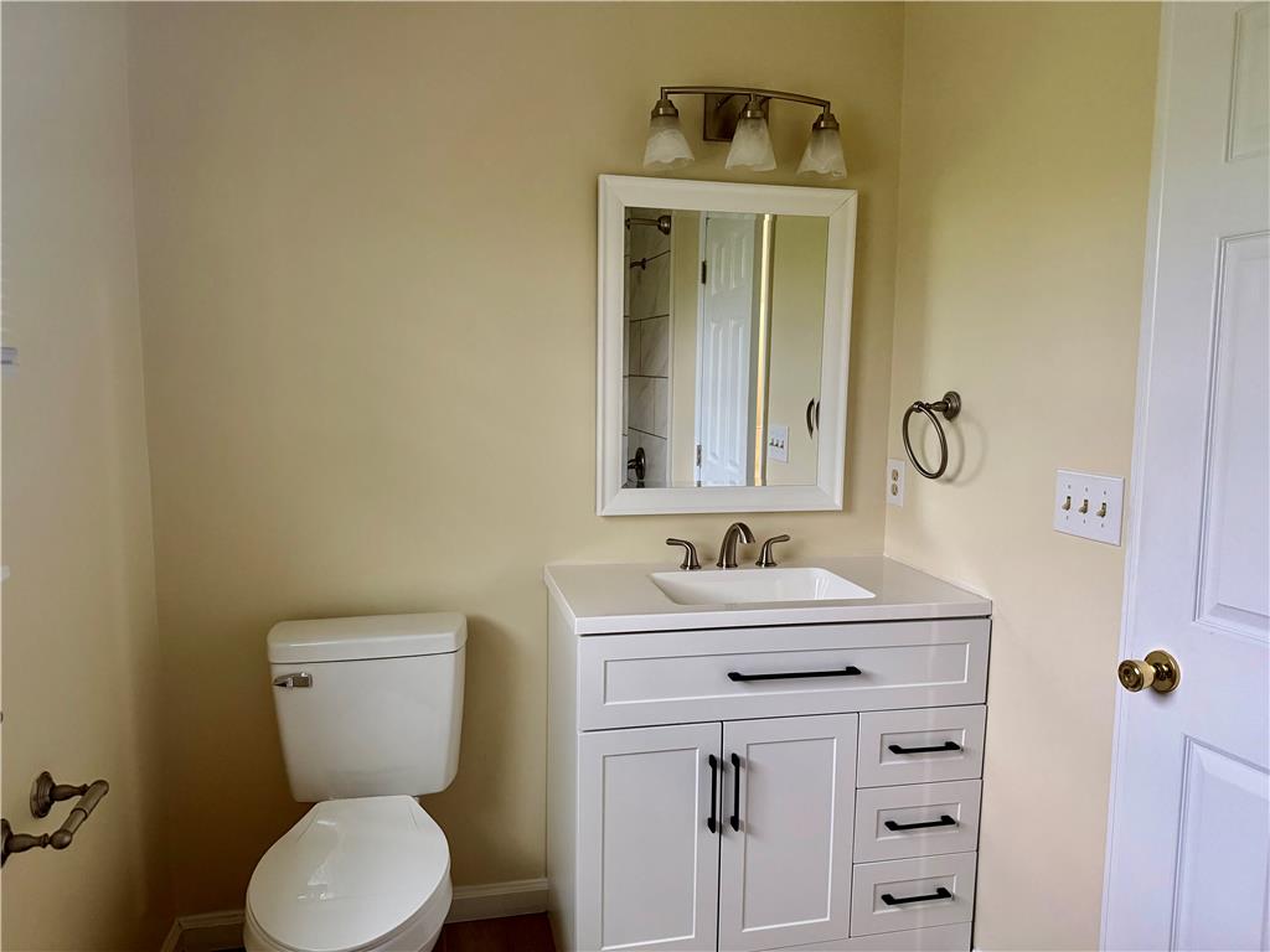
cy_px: 476
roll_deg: -0.4
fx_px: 881
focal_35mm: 24
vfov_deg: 56.8
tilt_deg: -6.8
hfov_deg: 71.6
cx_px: 635
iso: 400
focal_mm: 6.76
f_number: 1.78
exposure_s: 1/60
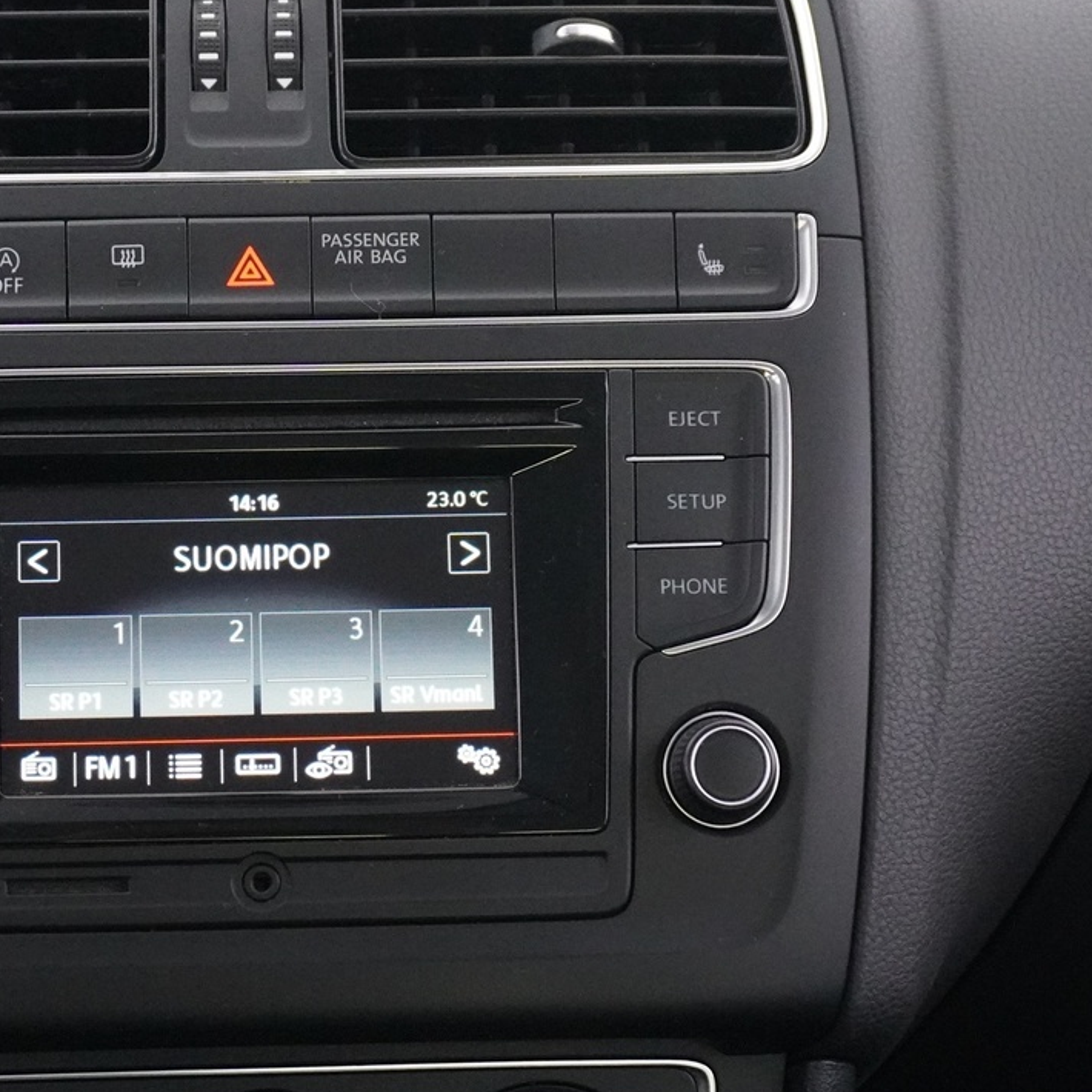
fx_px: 2284
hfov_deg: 26.7
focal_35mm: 64
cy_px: 640
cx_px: 334
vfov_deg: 26.8
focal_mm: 22
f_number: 4
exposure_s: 1/30
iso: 6400
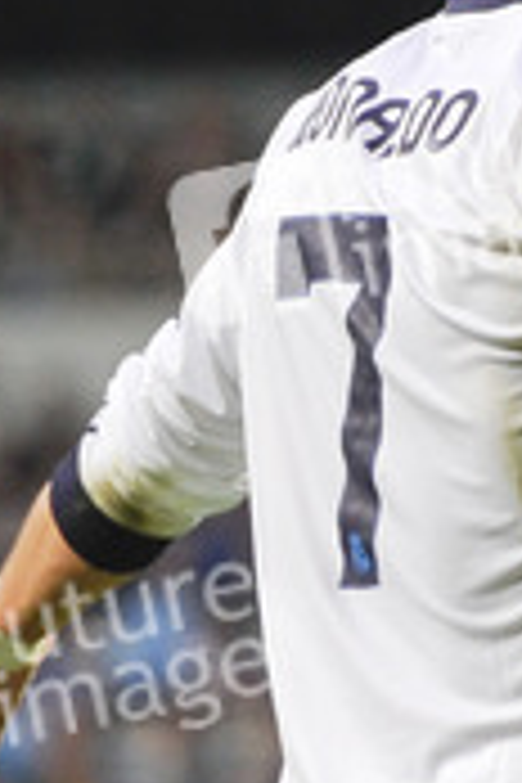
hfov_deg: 3.0
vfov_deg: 4.5
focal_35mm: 461
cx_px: 533
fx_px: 10026
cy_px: 446
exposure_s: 1/800
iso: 1000
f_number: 3.5
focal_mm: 200
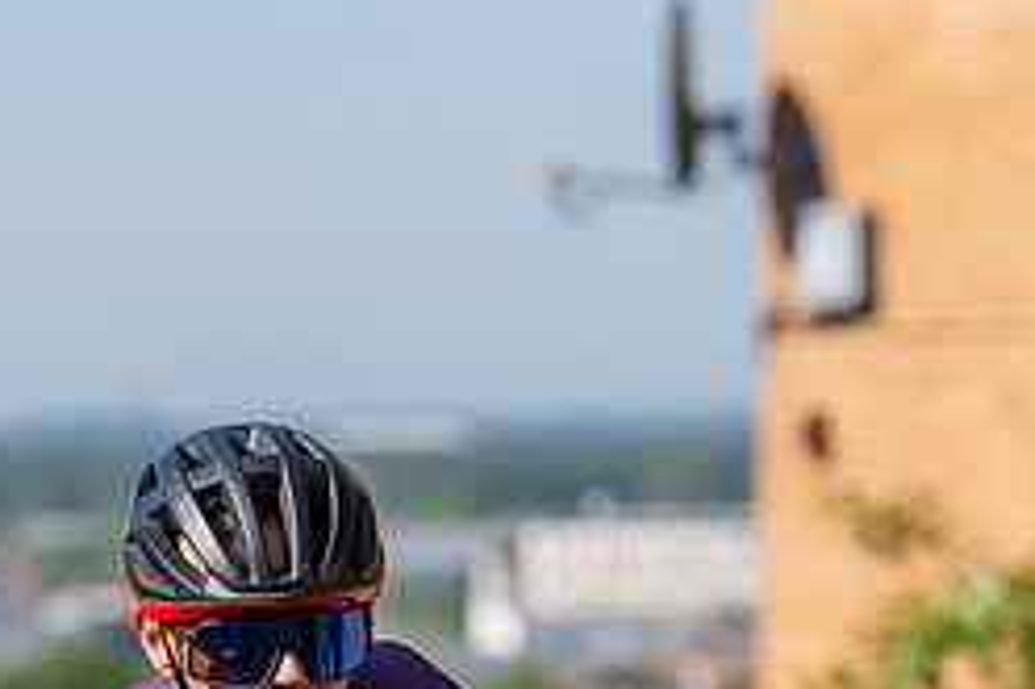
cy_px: 770
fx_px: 7470
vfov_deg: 5.3
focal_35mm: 260
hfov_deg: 7.9
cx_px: 317
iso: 100
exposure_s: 1/1000
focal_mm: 111
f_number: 3.5
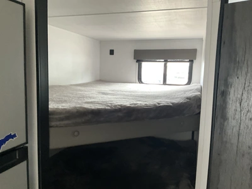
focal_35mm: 29
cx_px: 126
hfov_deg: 61.7
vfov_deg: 48.2
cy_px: 94
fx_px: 211
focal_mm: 3
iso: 320
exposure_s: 1/41
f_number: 1.8
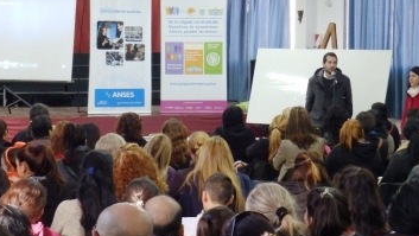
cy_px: 139
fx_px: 1289
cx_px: 174
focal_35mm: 116
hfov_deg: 18.4
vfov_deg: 10.5
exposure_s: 1/30
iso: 800
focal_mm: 15.1
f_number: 4.4
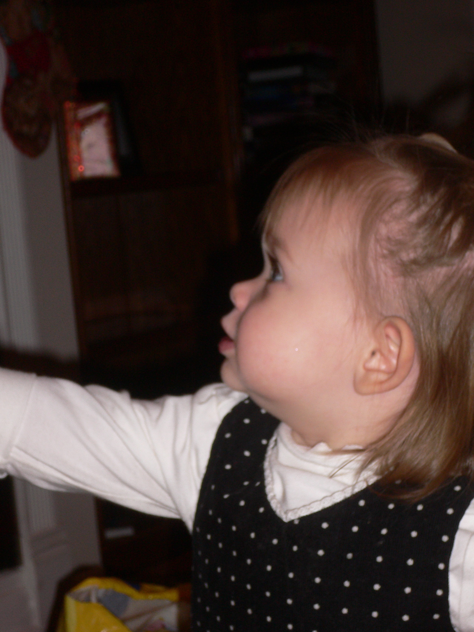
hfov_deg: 16.6
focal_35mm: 89
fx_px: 1625
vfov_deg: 22.0
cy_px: 316
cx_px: 237
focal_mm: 14.8
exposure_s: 1/60
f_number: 4.7
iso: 100
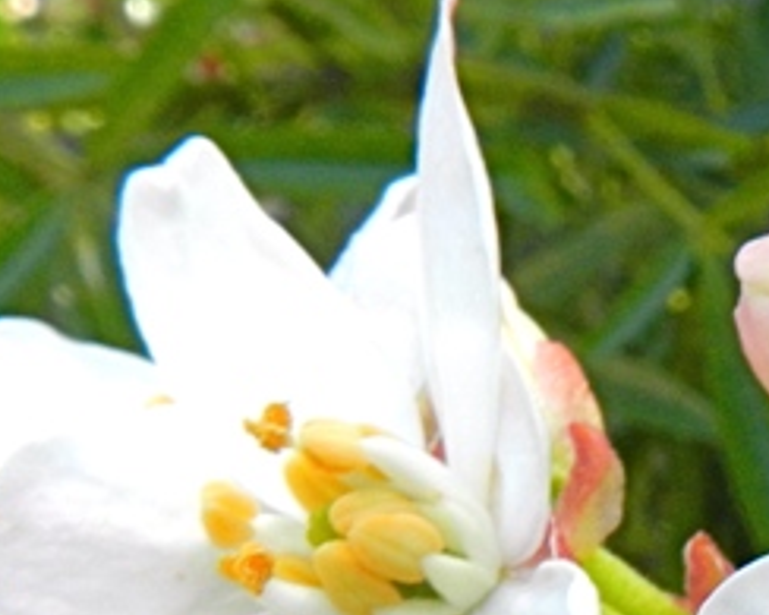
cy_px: 699
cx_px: 1109
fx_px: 2184
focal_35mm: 96
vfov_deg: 15.5
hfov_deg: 18.1
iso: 160
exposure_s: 1/60
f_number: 8
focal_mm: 5.6
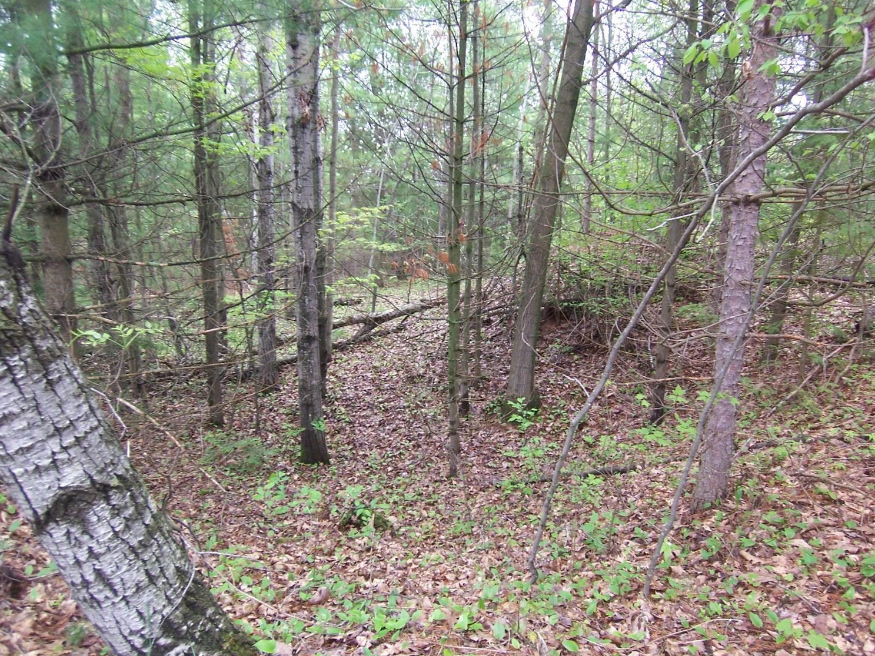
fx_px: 607
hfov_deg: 71.6
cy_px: 322
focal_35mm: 24
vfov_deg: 56.8
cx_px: 450
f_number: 2.8
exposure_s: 1/30
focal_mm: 3.8
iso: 100
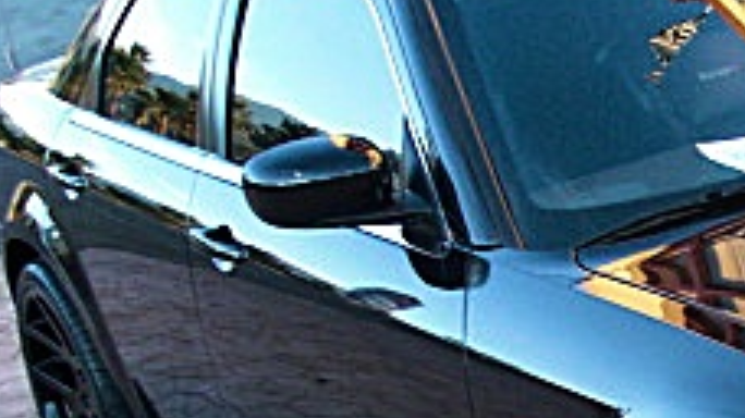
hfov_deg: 18.1
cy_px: 434
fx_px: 2172
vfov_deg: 10.9
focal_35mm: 110
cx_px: 984
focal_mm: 6.3
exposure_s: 1/80
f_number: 2.8
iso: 200
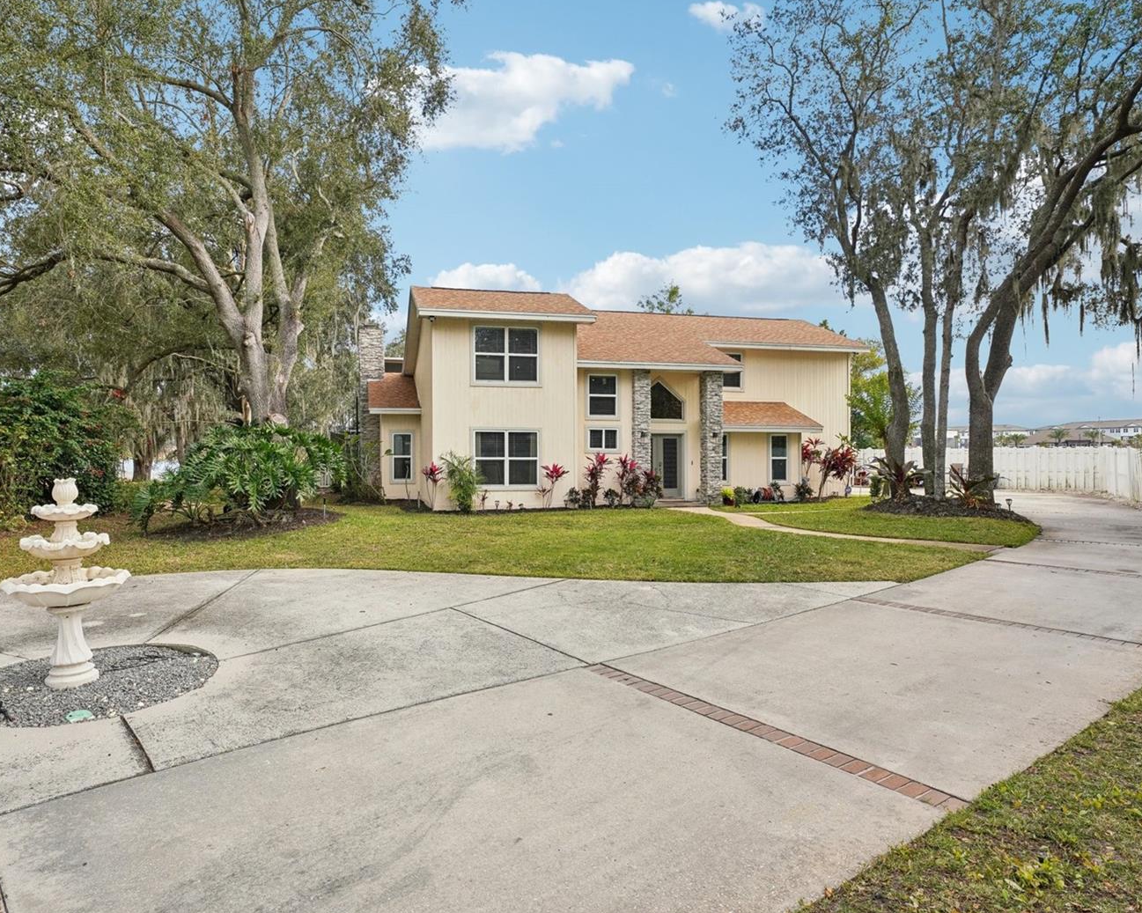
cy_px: 447
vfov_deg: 63.1
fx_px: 743
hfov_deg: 74.9
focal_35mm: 22
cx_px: 528
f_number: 8
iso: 640
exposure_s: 1/640
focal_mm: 19
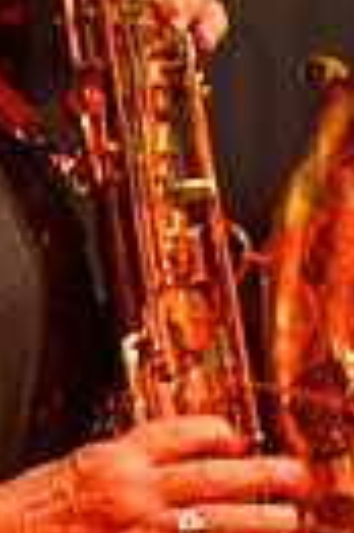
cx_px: -59
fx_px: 6876
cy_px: 94
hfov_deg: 2.9
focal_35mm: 465
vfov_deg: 4.4
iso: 6400
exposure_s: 1/160
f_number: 2.8
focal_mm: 135
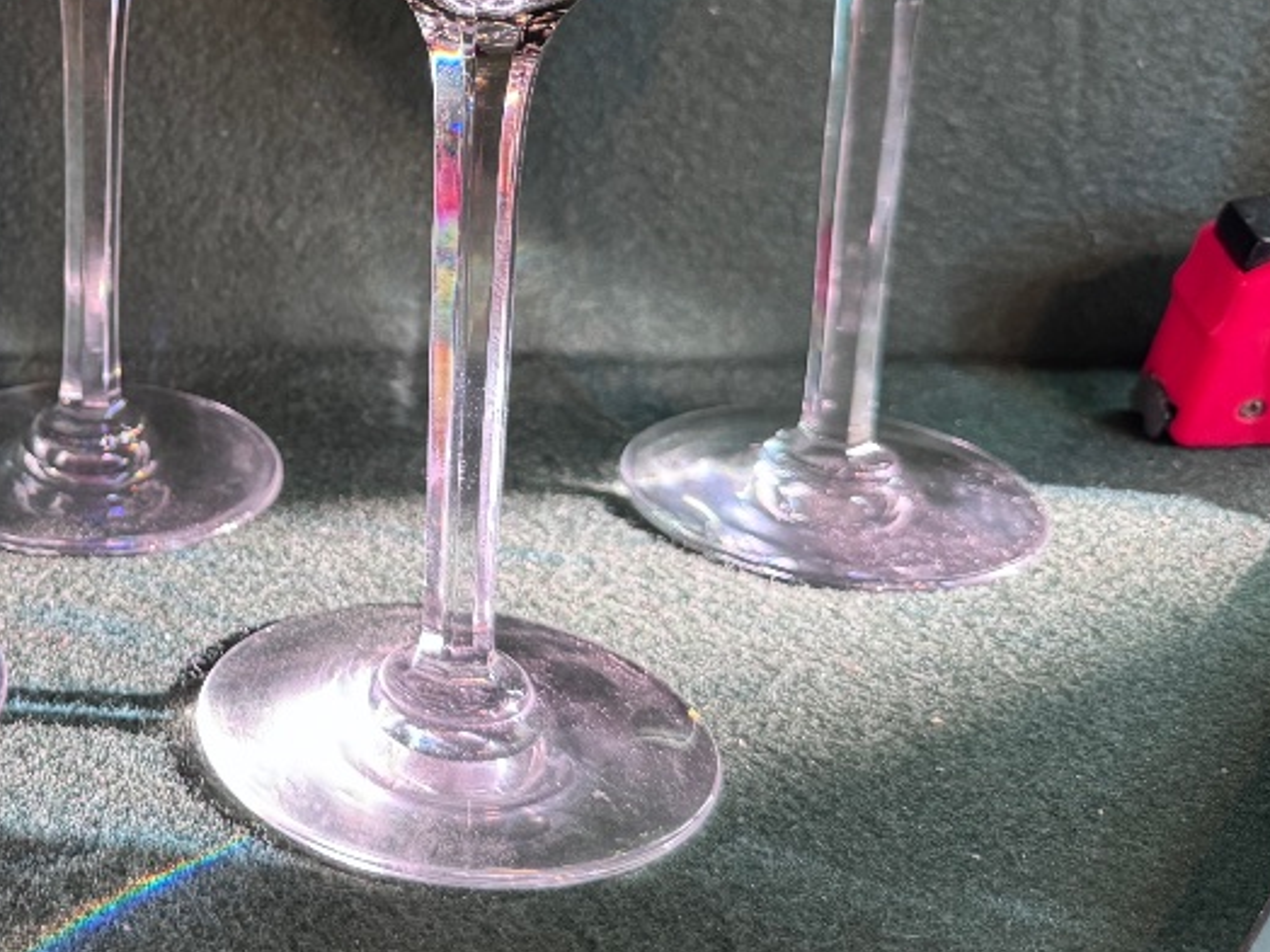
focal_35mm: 55
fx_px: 2018
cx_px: 2
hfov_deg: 32.2
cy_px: 124
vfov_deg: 25.8
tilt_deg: -14.6
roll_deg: +0.9
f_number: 1.78
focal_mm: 6.76
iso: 400
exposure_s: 1/60
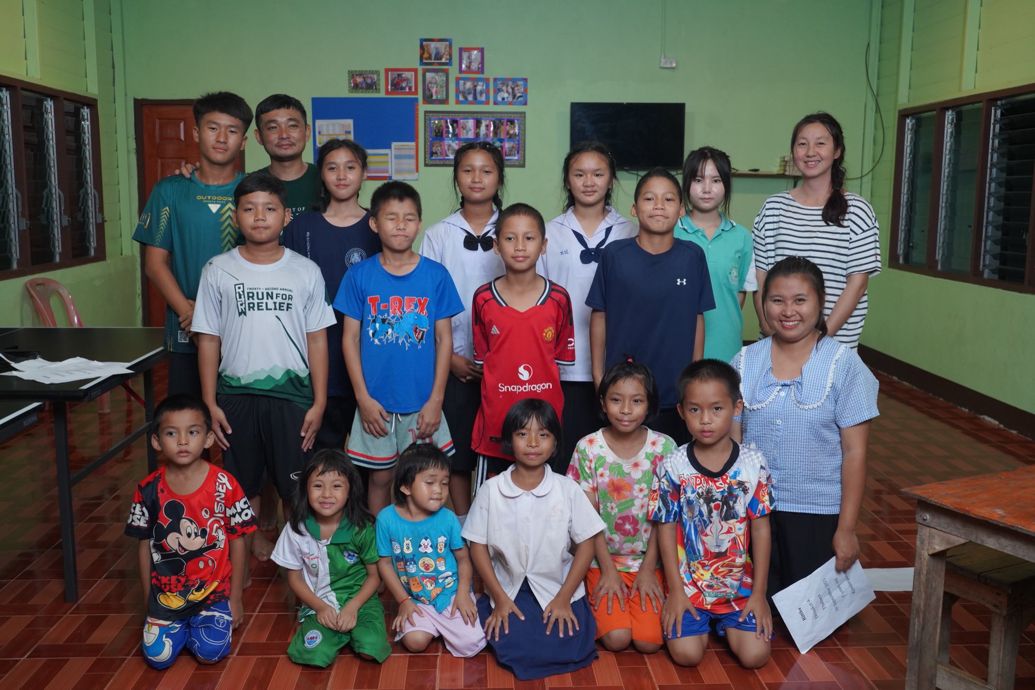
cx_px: 518
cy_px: 345
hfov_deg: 55.8
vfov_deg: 38.9
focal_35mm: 34
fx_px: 977
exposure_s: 1/100
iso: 2500
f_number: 5.6
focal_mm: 34
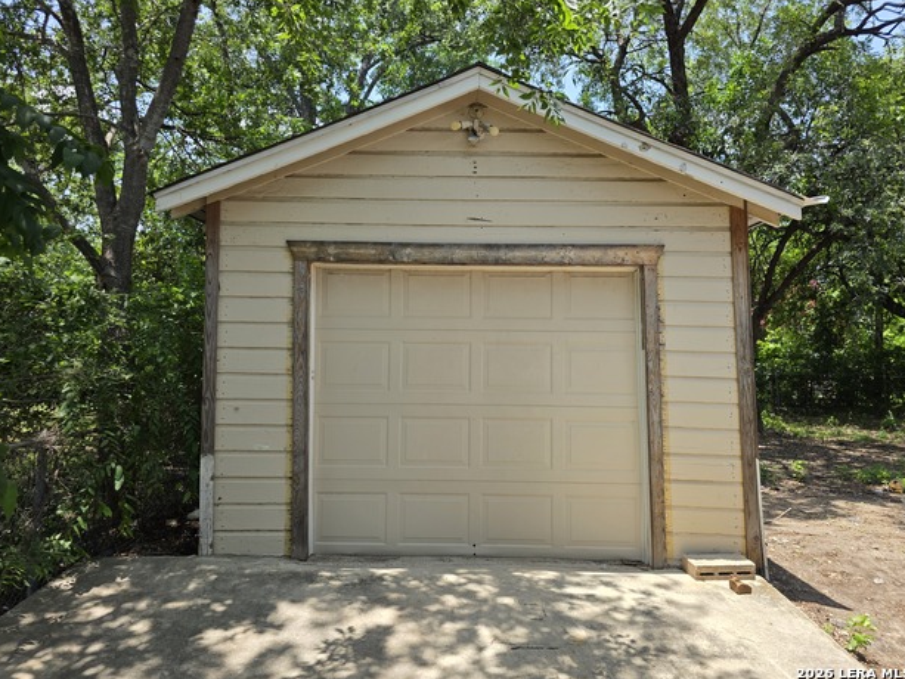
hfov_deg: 71.6
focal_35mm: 24
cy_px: 328
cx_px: 441
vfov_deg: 56.8
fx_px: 628
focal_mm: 6.3
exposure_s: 1/1681
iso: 80
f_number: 1.7
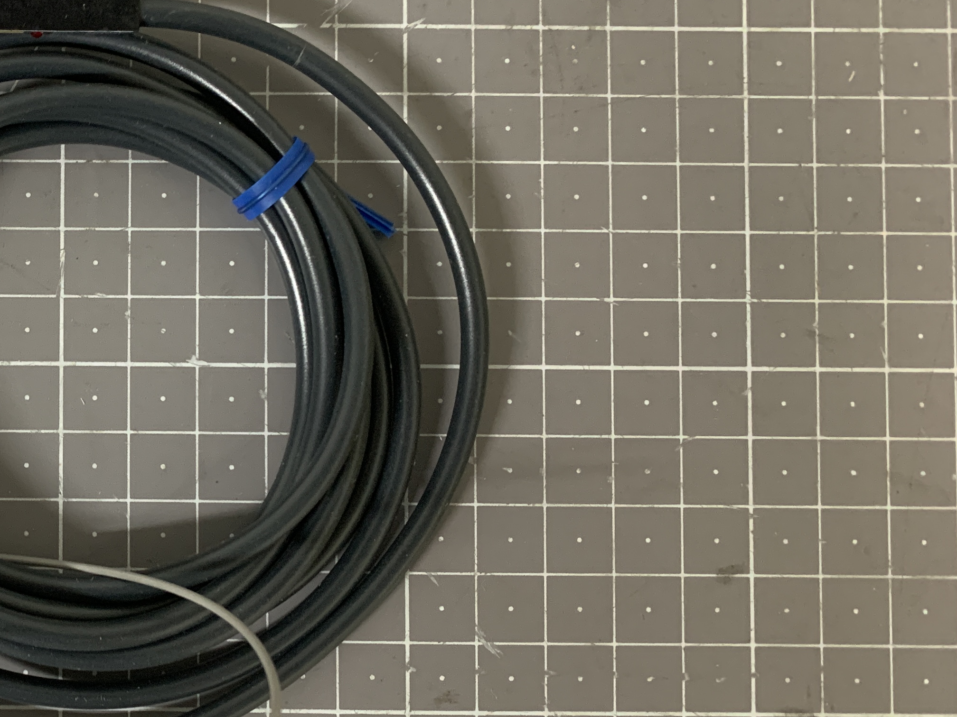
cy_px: 377
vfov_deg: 28.0
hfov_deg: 33.8
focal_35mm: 52
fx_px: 1438
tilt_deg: -86.9
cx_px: 11
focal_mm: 4.25
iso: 320
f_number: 1.8
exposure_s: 1/40
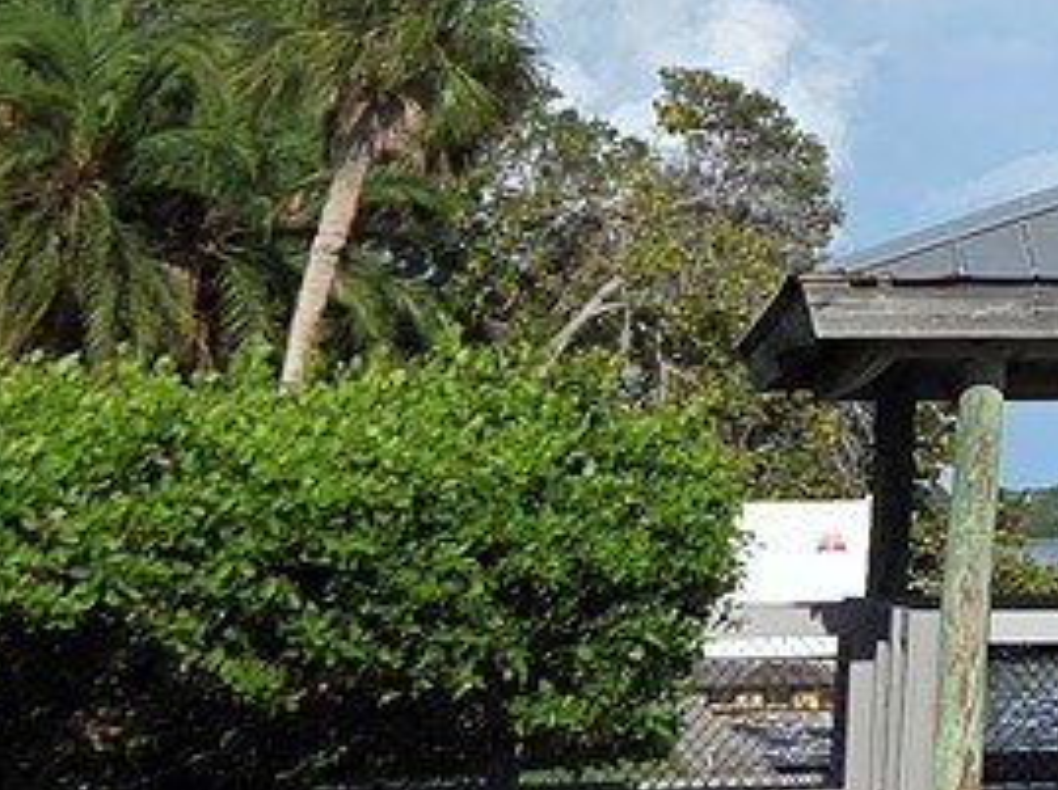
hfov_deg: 12.6
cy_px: -169
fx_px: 4182
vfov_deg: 10.6
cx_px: 2116
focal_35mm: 137
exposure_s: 1/7891
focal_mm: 5.4
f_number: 1.8
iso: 64
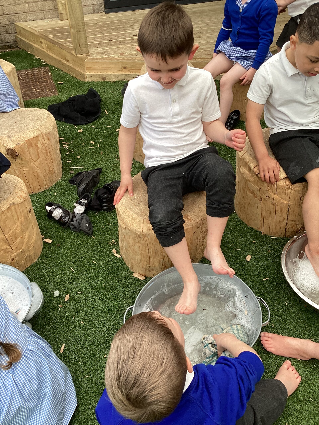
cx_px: 160
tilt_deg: -43.1
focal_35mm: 31
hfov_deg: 45.4
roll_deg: +2.1
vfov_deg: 58.4
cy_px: 212
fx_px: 381
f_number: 2.4
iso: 25
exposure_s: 1/212
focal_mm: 3.3
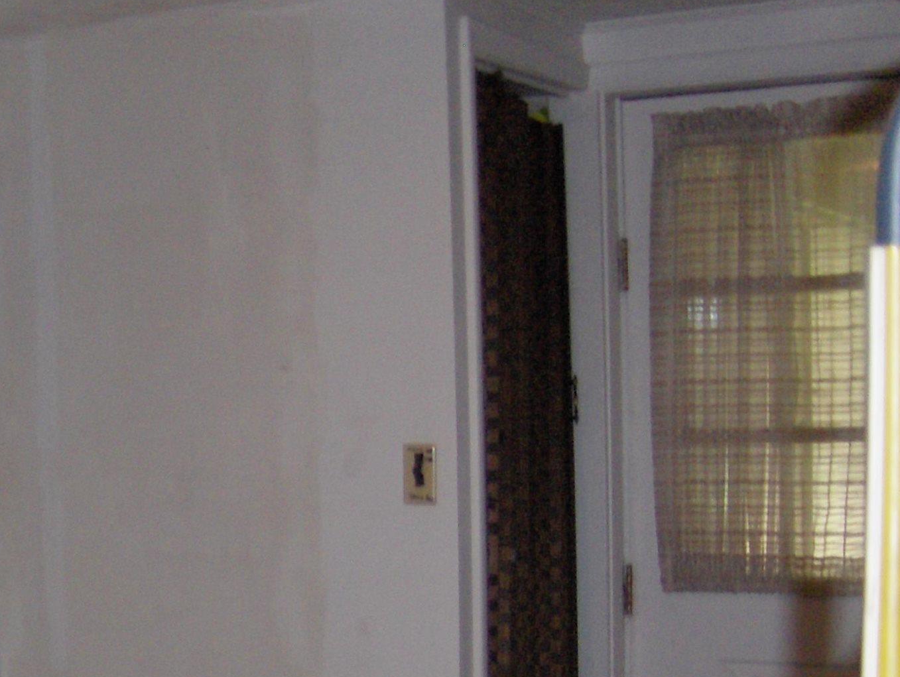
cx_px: -88
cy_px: 643
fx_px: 2056
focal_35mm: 79
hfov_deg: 23.2
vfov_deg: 18.3
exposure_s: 1/60
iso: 100
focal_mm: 7.5
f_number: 2.8
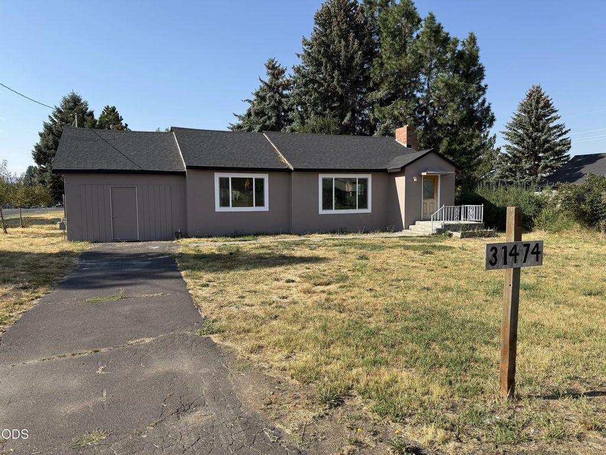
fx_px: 420
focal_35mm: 24
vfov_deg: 56.8
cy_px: 228
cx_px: 303
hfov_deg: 71.6
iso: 80
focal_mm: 6.76
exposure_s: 1/3425
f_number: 1.78
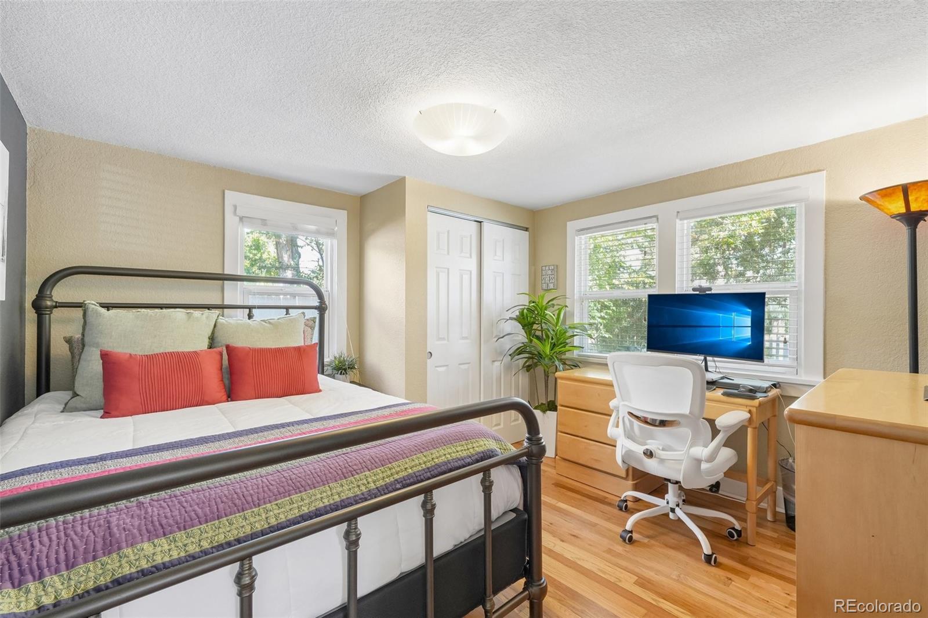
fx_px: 387
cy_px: 309
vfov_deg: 77.3
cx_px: 464
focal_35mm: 15
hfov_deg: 100.4
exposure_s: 1/6
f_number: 8
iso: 800
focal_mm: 10
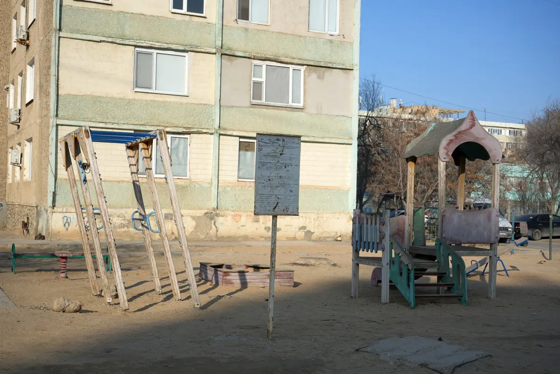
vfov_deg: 28.1
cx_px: 280
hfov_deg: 41.1
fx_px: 747
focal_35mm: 48
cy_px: 187
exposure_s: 1/500
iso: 100
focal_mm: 48
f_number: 8
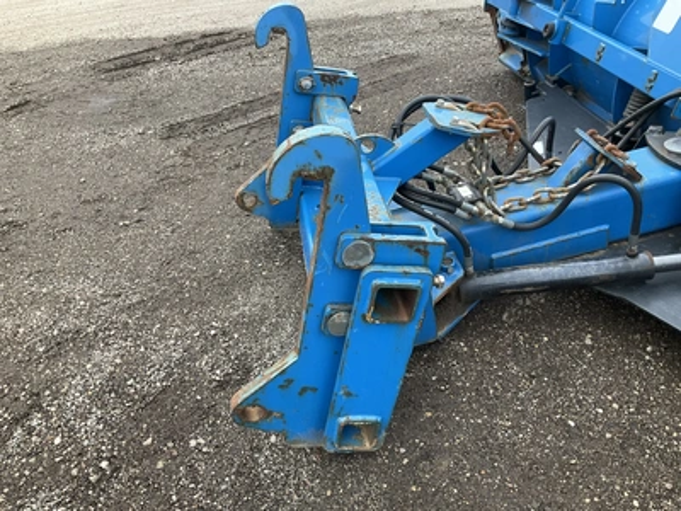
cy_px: 256
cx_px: 340
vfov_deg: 48.2
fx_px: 571
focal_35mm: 29
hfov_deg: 61.7
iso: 25
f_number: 1.8
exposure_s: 1/122
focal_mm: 3
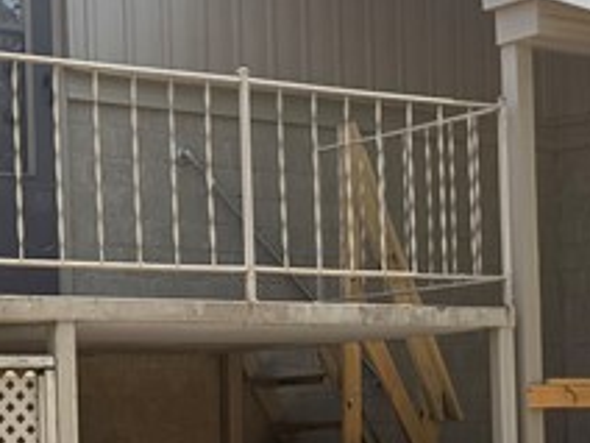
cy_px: 376
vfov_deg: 12.7
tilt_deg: +3.2
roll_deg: +1.4
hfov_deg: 17.0
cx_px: 340
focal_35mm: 116
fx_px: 1977
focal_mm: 6.76
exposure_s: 1/2703
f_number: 1.78
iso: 100
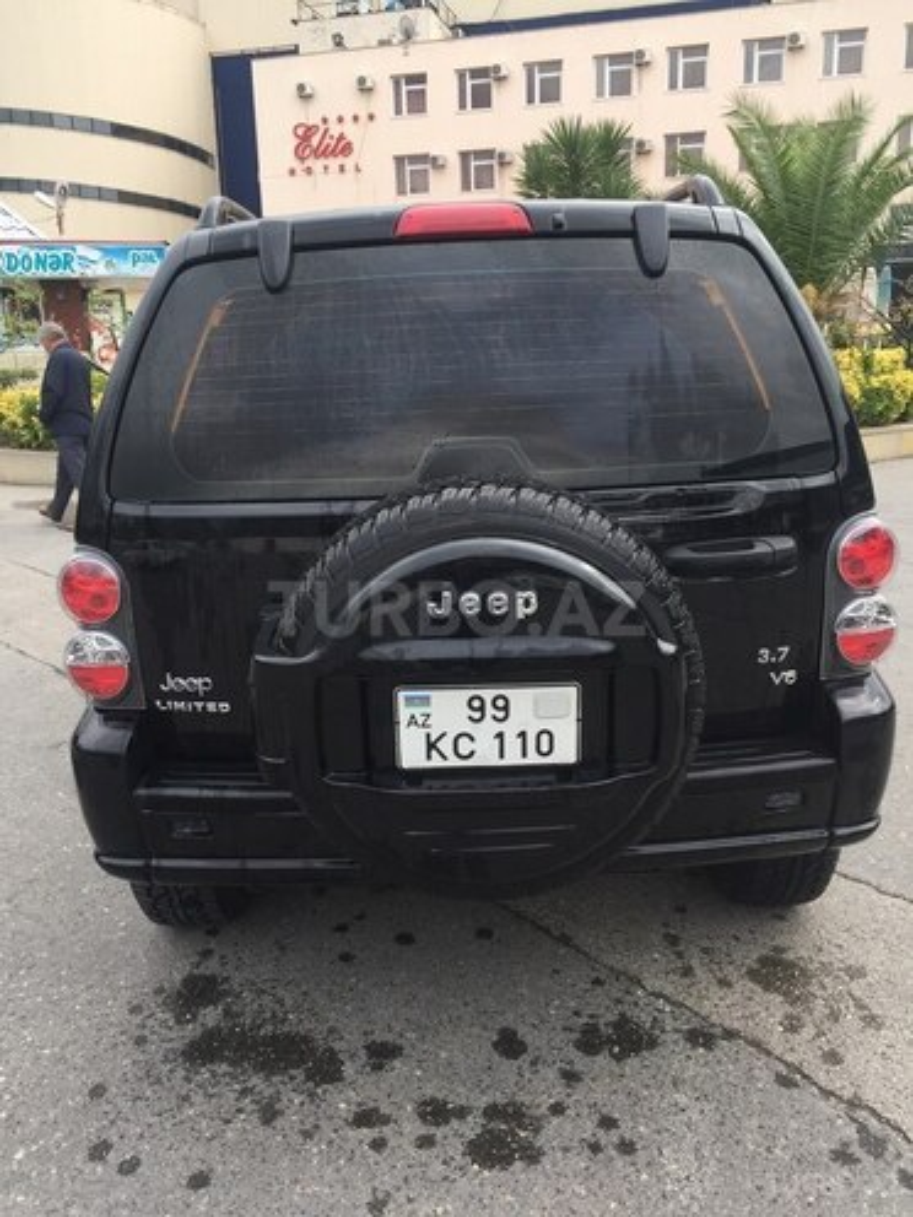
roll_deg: +1.3
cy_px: 608
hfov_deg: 48.2
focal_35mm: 29
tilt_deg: -13.3
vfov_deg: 61.7
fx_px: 1020
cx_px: 456
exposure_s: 1/628
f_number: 2.2
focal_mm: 4.15
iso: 32
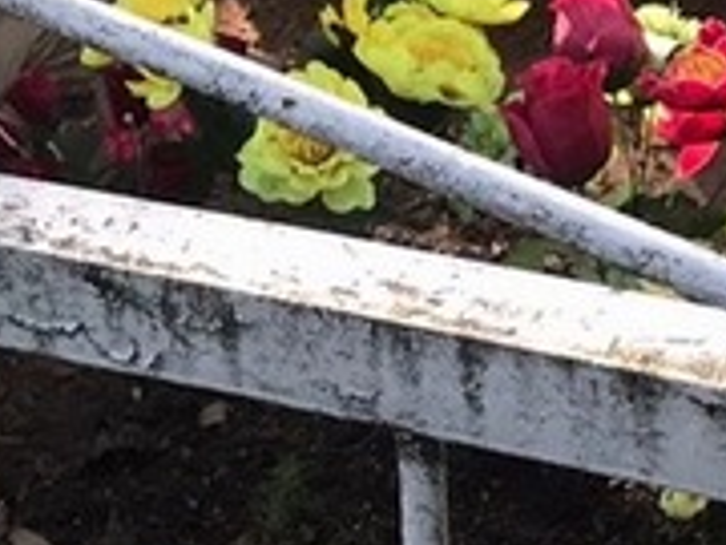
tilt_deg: -16.2
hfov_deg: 12.4
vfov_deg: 9.1
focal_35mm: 159
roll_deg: -0.3
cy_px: -307
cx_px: 391
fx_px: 3335
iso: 32
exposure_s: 1/100
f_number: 1.8
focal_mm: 3.99
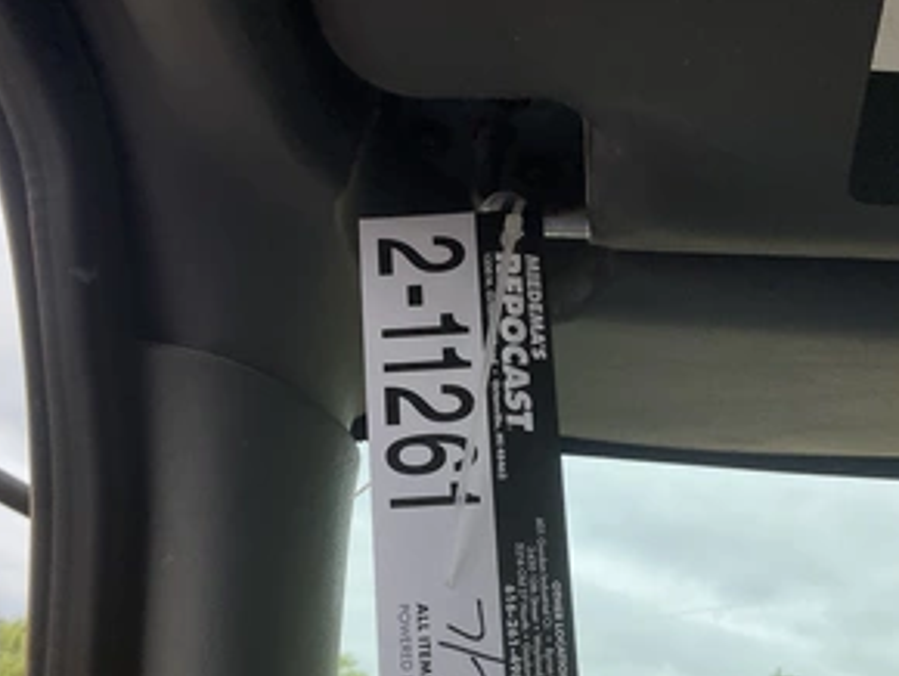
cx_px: 422
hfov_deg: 46.7
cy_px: 456
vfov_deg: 35.6
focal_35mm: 40
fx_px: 1040
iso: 25
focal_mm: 3
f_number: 1.8
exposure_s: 1/912
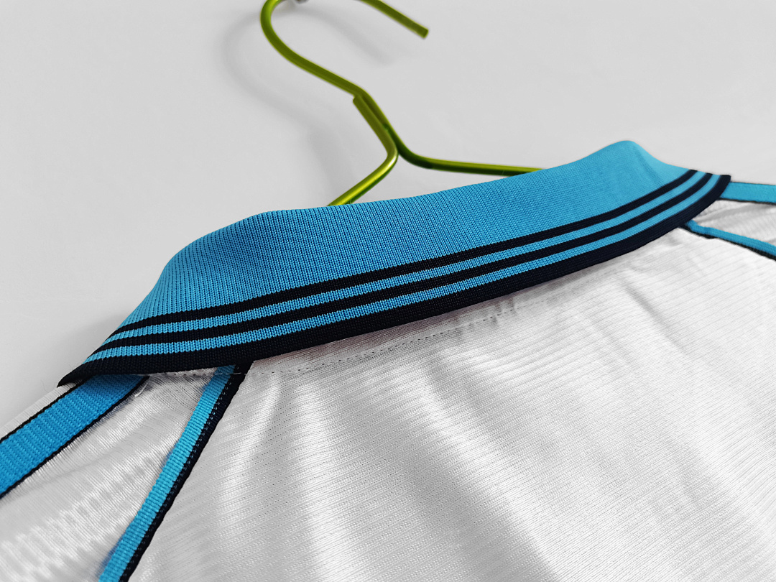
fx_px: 583
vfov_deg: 53.1
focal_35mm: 26
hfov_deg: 67.3
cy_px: 291
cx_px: 388
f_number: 1.8
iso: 200
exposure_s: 1/120
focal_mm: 5.58
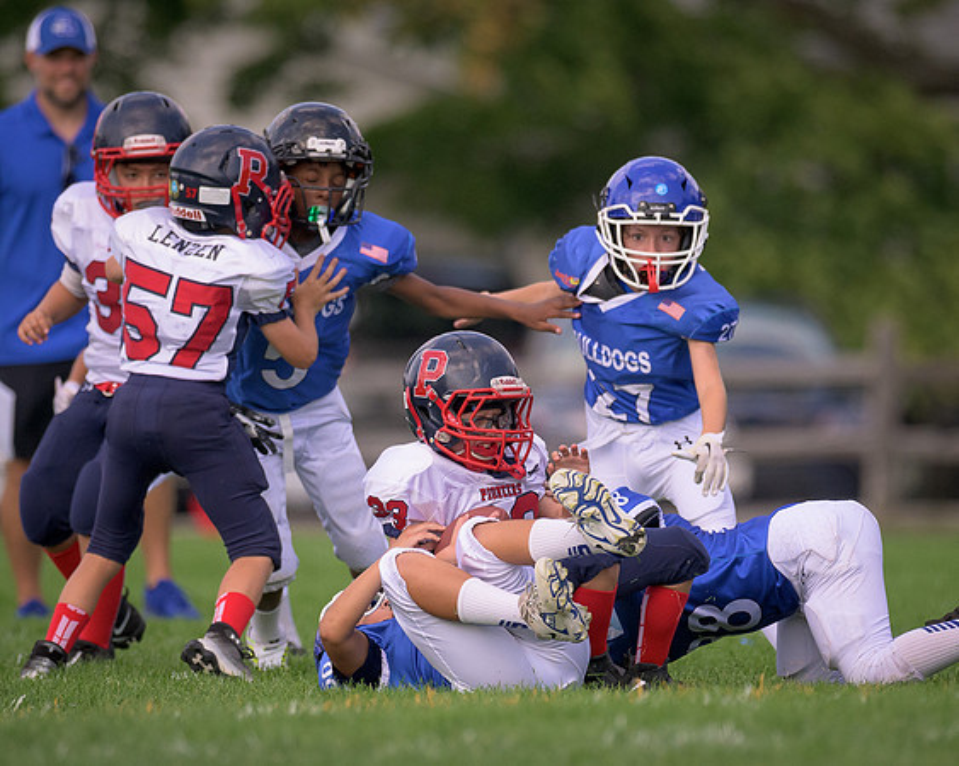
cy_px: 511
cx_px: 495
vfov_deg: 1.6
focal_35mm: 982
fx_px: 27859
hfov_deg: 2.0
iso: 800
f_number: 4
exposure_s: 1/4000
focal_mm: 500
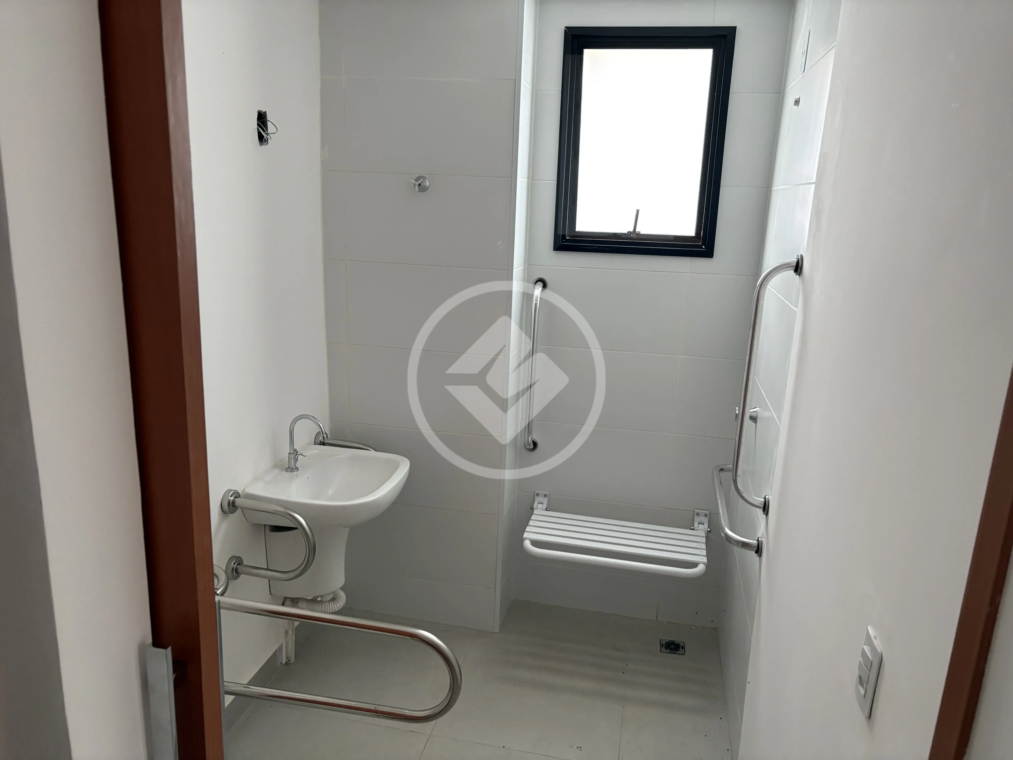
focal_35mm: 26
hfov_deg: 67.3
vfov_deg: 53.1
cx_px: 506
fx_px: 761
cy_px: 380
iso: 250
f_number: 1.6
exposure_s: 1/60
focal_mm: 5.96
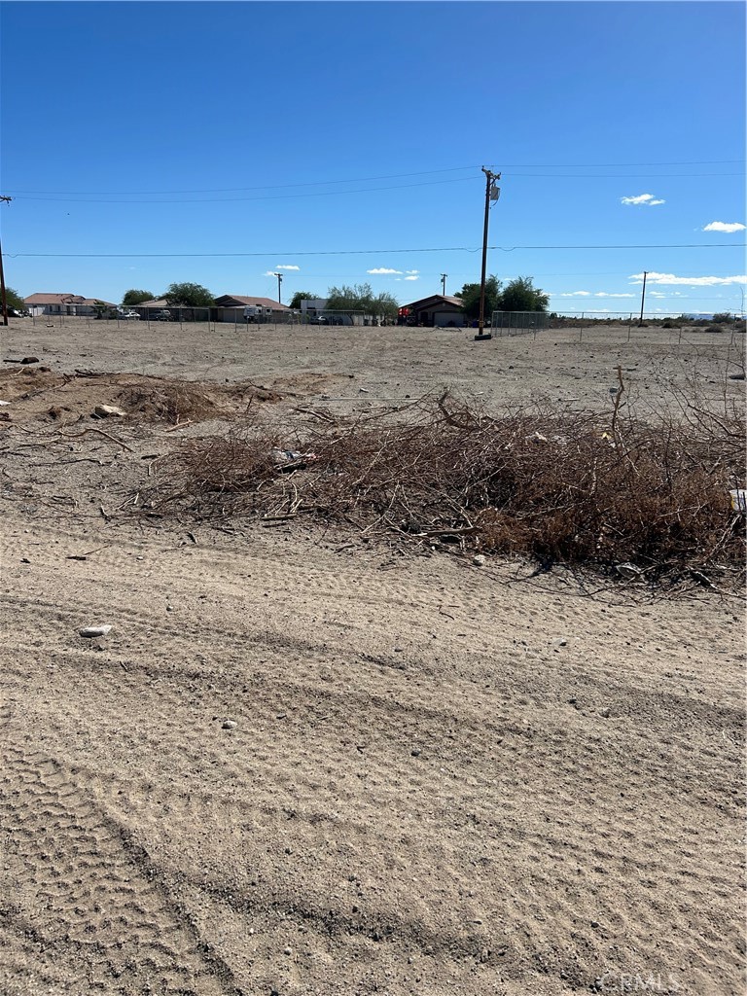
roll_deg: -2.6
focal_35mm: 26
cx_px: 374
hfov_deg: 53.1
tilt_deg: -12.7
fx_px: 748
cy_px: 498
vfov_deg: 67.3
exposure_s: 1/7463
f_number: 1.5
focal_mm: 5.7
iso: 50
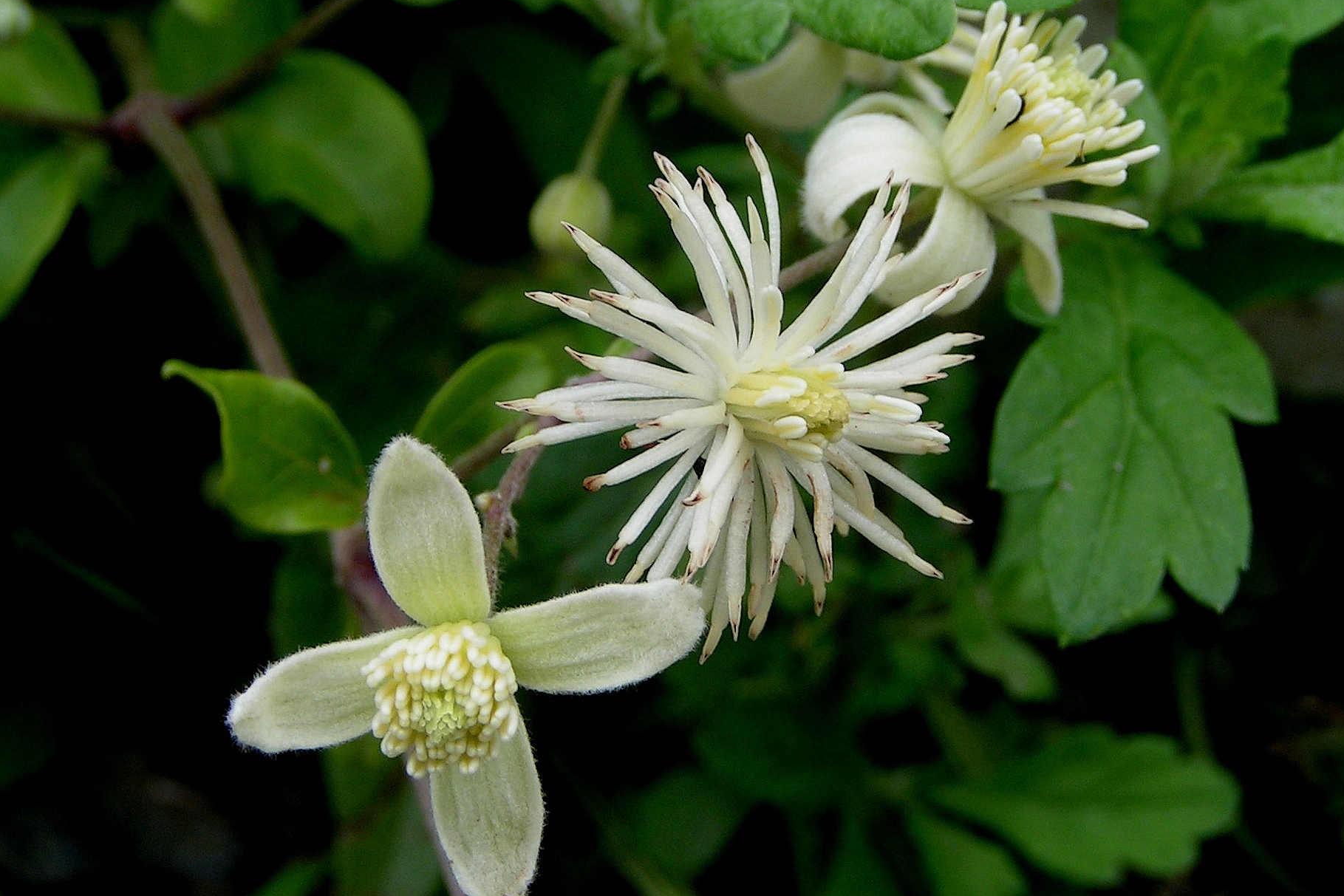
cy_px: 441
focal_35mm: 66
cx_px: 676
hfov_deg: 30.5
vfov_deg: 20.6
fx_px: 2464
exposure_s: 1/125
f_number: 5
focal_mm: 9.7
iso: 50
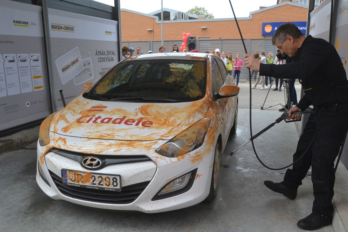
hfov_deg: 61.9
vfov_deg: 43.6
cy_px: 116
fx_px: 290
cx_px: 174
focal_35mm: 30
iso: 400
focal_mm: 20
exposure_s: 1/200
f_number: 10
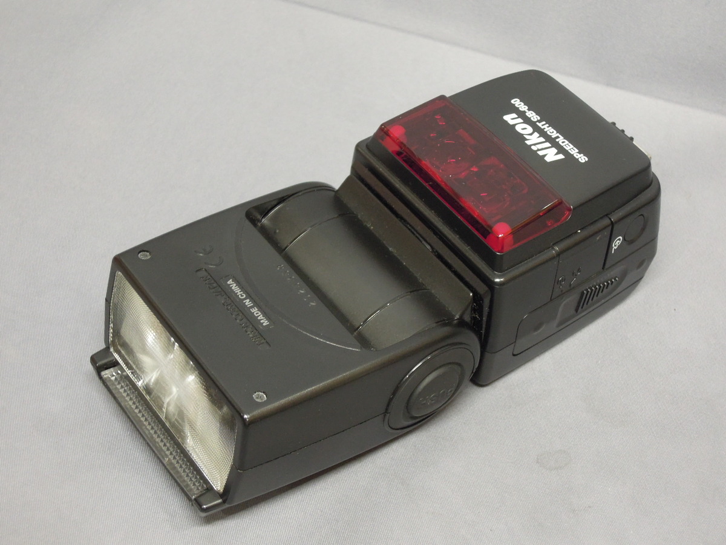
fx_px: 1300
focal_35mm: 62
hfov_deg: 31.2
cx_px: 363
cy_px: 272
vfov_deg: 23.7
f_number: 4.2
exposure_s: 1/25
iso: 500
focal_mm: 11.1
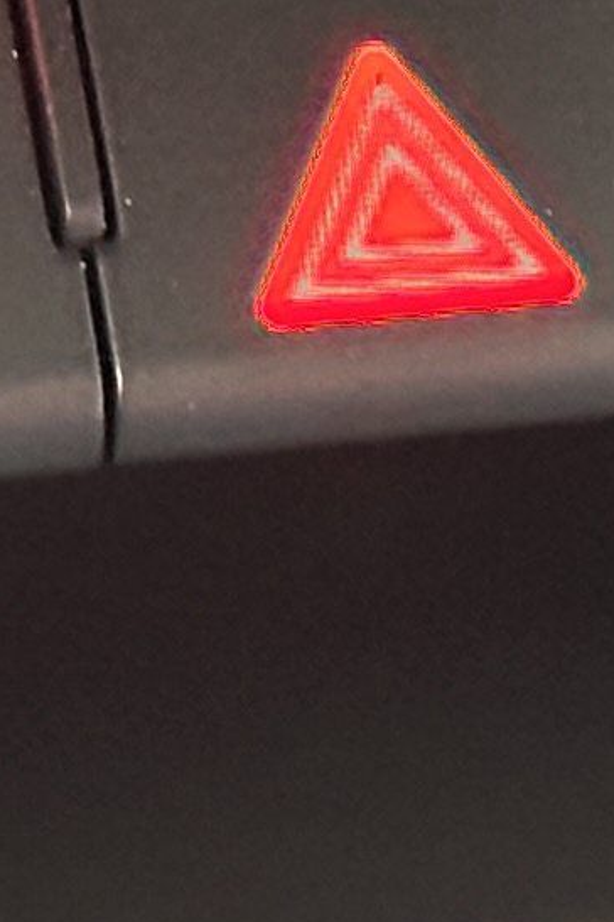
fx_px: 9440
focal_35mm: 369
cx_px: 267
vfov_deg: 5.6
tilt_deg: -36.4
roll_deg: -1.9
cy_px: 1147
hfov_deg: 3.7
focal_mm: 6.86
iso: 640
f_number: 1.78
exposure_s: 1/22
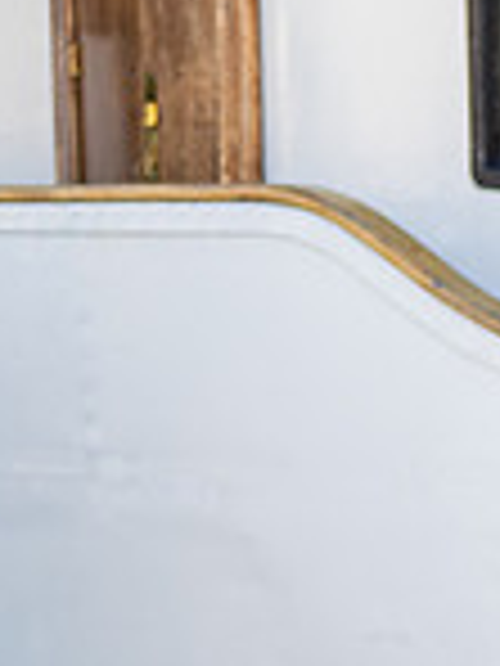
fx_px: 3640
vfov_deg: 10.4
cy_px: 619
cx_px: 1032
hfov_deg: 7.5
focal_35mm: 189
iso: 200
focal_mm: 50
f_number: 1.4
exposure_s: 1/2500
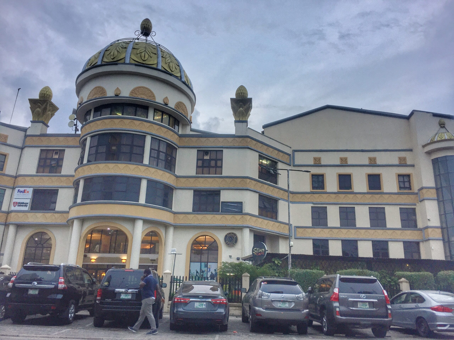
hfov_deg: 61.7
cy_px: 170
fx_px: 380
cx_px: 227
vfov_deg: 48.2
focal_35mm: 29
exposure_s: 1/50
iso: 40
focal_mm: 4.15
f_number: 2.2
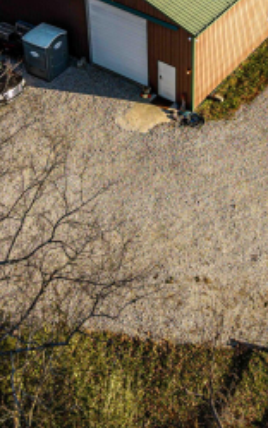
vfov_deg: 28.4
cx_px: 171
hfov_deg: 19.1
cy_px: 5
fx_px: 793
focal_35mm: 68
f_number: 1.8
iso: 100
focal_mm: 8.67
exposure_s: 1/1000
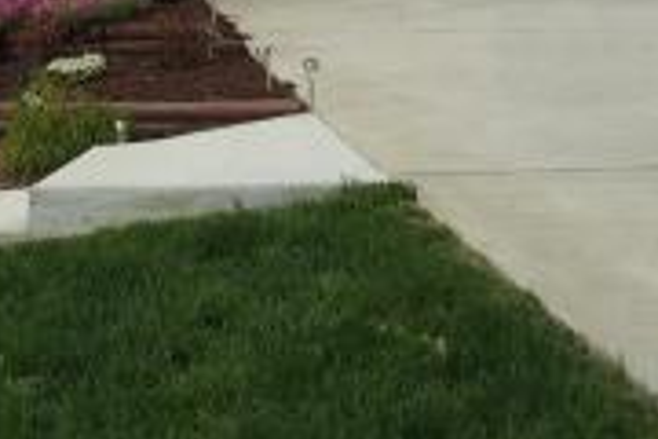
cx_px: 84
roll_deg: -0.1
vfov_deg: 13.3
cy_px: -223
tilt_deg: +6.3
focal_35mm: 97
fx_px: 1773
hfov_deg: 20.7
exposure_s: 1/599
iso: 32
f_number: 2.2
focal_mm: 4.15
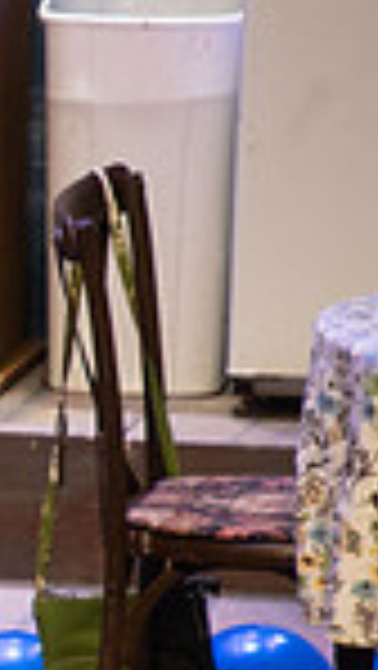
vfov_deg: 1.4
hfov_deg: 0.8
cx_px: -760
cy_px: 256
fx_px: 26843
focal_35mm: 1509
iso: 3200
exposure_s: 1/160
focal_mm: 370
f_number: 6.3
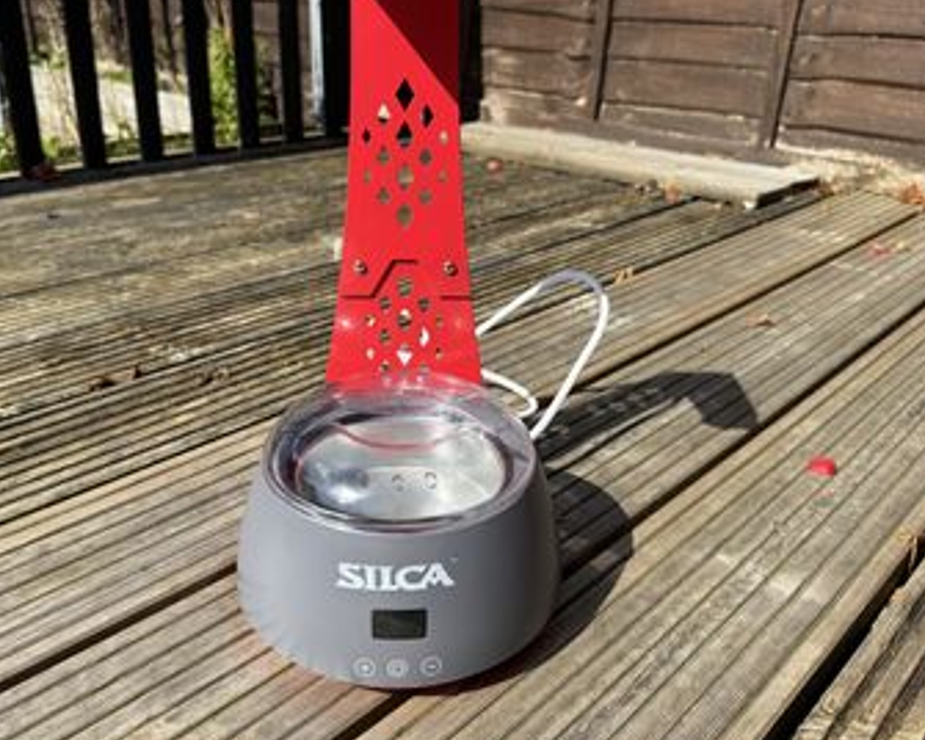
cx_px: 435
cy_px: 324
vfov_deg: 49.9
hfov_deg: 60.4
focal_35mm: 29
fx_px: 794
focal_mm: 6.76
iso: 80
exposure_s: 1/3096
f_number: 1.78
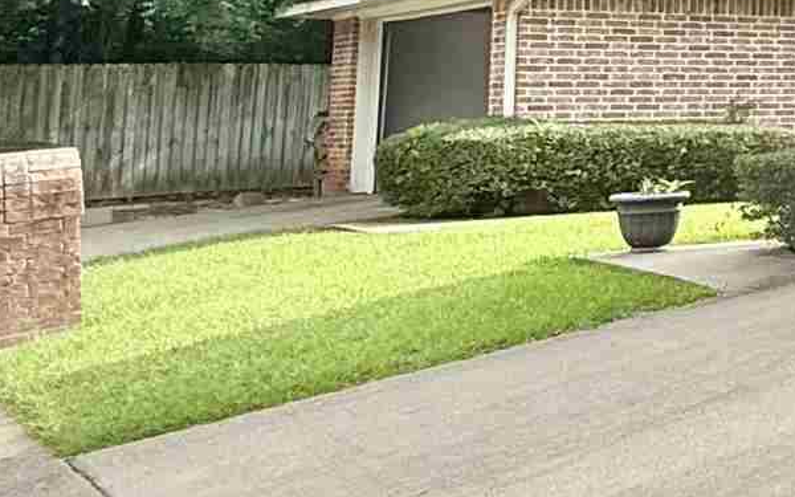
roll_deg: +1.1
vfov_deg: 16.6
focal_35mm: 76
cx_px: 1459
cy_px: -64
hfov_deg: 19.6
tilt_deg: +6.8
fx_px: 1647
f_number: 2.2
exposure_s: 1/559
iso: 64
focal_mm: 2.22
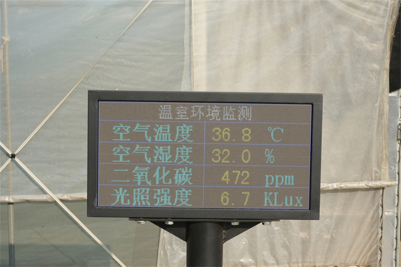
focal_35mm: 70
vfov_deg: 19.4
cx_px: 200
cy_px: 134
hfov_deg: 28.8
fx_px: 780
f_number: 22
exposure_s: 1/100
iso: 320
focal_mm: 70
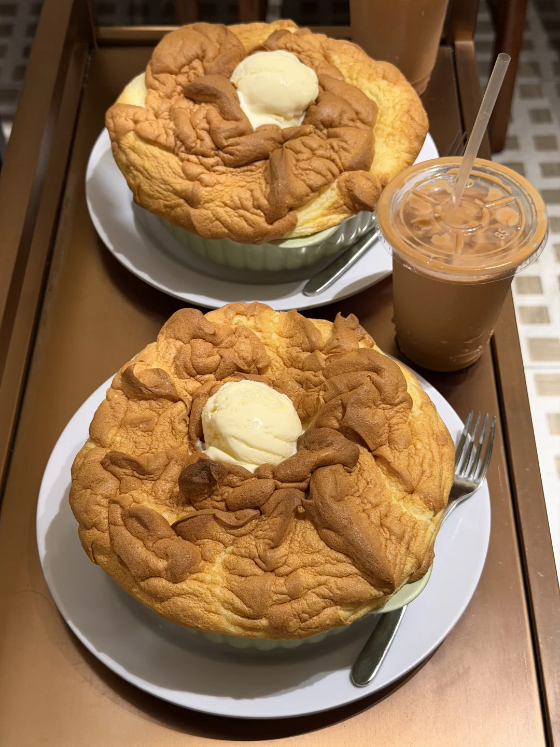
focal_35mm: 48
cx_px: 280
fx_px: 1035
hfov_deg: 30.3
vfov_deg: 39.7
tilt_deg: -52.4
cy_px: 374
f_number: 1.78
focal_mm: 6.76
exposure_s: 1/50
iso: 250
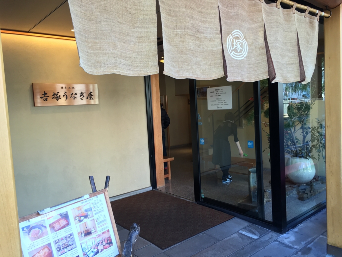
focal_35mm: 29
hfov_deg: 61.7
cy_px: 128
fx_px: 287
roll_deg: +3.5
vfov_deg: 48.2
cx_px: 171
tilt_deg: -4.5
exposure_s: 1/60
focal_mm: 4.15
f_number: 2.2
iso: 32
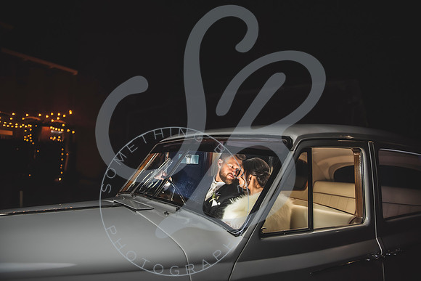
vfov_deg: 49.6
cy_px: 140
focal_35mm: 26
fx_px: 304
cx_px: 210
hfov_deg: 69.4
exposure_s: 1/125
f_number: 2.8
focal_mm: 26
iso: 200
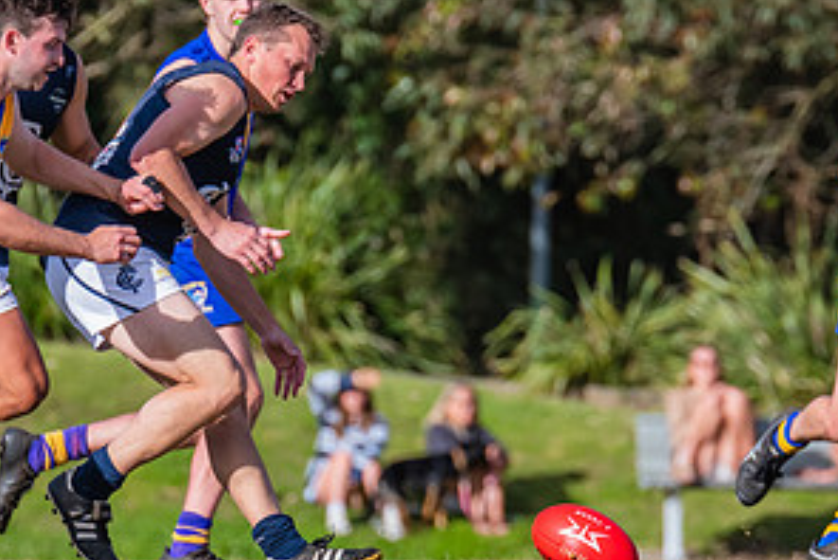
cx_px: 362
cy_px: 271
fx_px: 21728
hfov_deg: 2.2
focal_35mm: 933
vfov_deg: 1.5
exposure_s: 1/2000
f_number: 8
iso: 800
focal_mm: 420
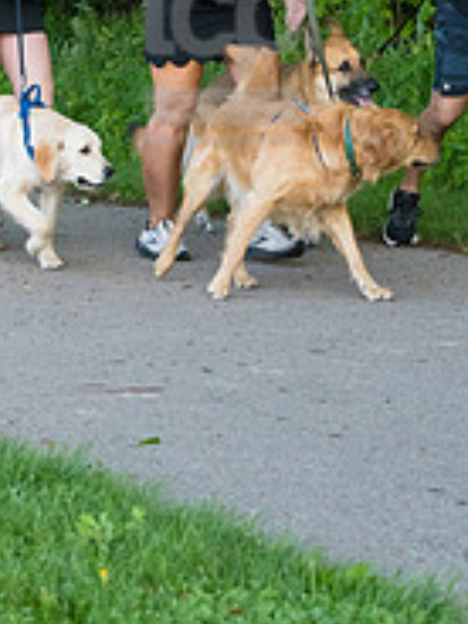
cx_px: 224
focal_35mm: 165
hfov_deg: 9.0
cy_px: 54
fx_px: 2974
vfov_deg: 11.9
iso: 4000
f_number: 5.6
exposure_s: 1/1600
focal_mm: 70
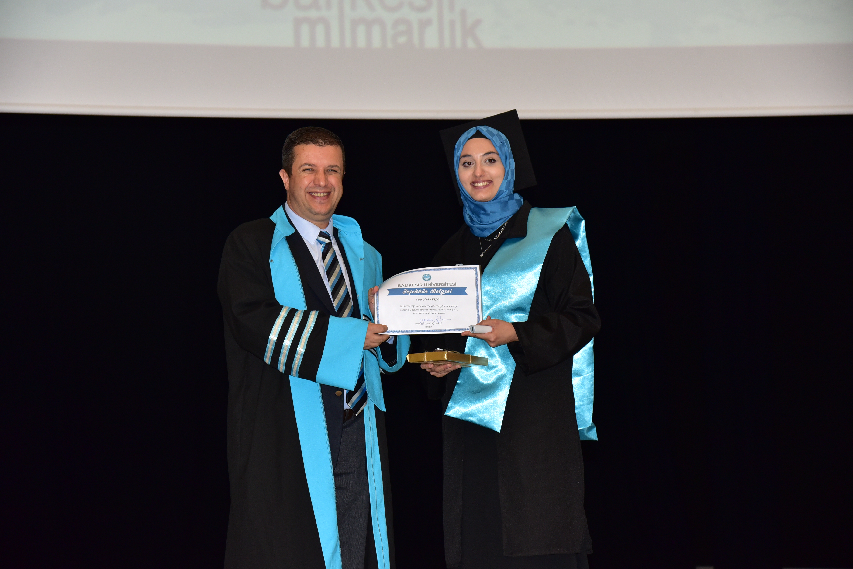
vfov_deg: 16.1
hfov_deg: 23.9
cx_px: 426
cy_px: 284
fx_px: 2014
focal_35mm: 85
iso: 2000
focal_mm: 85
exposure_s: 1/200
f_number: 6.3
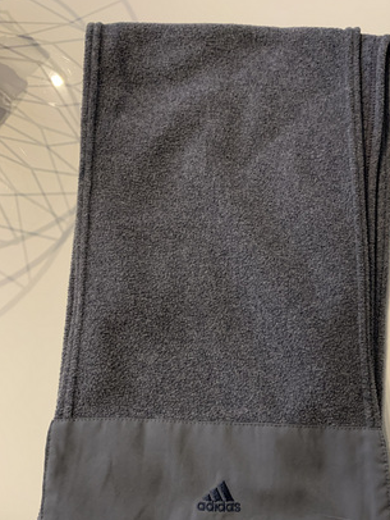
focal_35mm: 32
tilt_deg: -75.6
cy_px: 314
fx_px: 480
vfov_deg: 56.3
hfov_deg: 44.1
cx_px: 227
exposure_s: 1/40
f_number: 1.8
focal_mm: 4.25
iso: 400
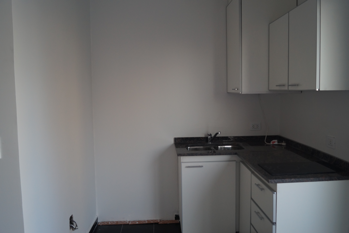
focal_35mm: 30
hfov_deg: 62.0
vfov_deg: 43.6
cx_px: 174
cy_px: 116
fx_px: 291
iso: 400
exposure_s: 1/160
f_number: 4
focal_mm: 20
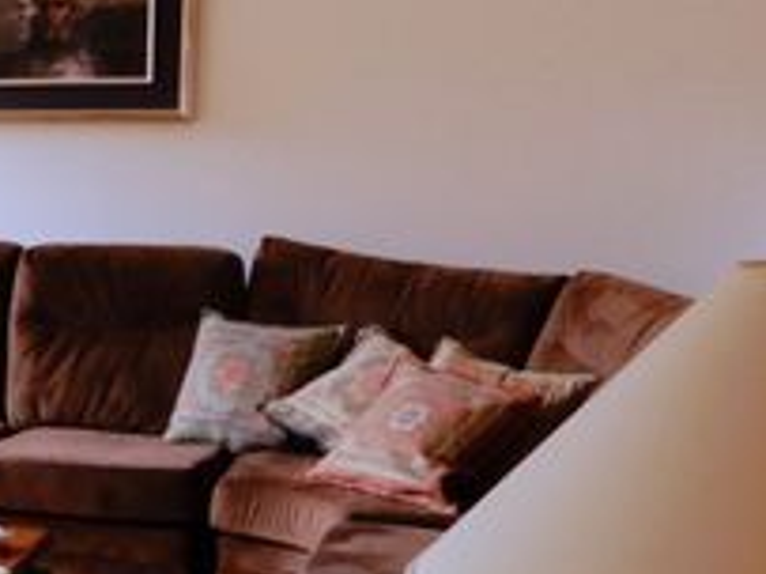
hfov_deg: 21.0
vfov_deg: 18.6
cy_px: 389
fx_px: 1747
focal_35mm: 79
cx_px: -383
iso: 200
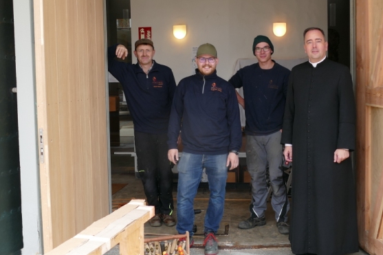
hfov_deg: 42.7
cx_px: 206
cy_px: 103
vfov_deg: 29.2
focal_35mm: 46
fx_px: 489
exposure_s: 1/100
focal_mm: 9.12
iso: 125
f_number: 2.8
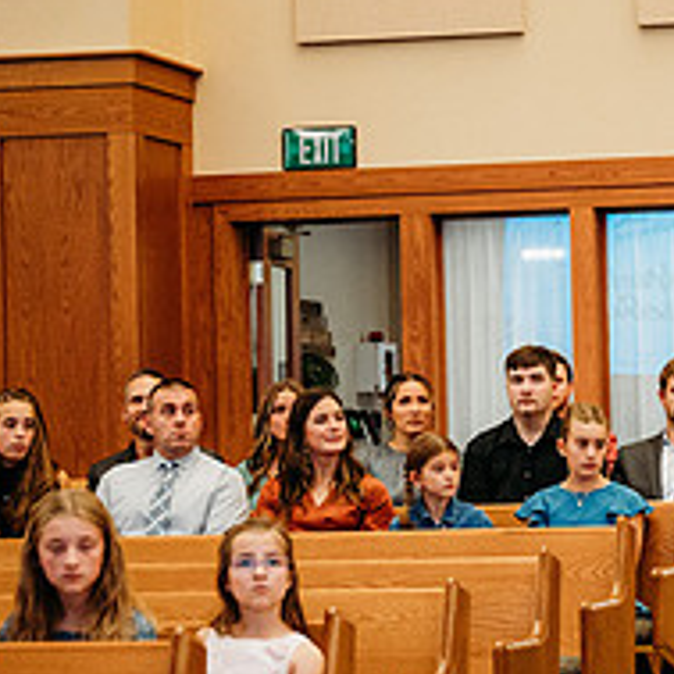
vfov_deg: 12.4
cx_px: 756
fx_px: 3106
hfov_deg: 12.2
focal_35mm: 141
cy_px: 439
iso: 2000
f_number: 2.8
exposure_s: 1/250
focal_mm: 54
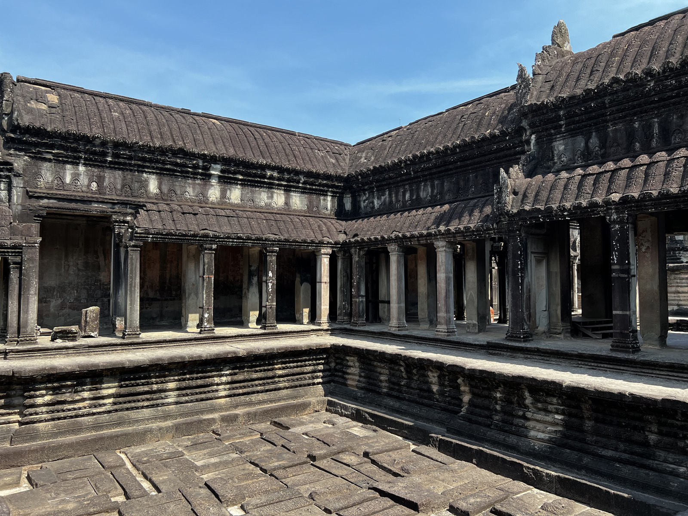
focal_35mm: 26
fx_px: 517
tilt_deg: +2.8
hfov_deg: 67.3
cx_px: 344
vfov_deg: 53.1
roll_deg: +0.3
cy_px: 258
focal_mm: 5.7
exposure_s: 1/1209
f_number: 1.5
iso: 50
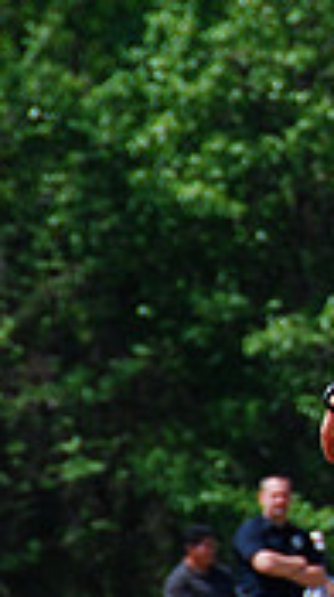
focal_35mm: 1044
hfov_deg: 1.2
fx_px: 16493
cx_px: 757
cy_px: 389
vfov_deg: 2.1
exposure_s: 1/250
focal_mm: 200
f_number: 5.6
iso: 100
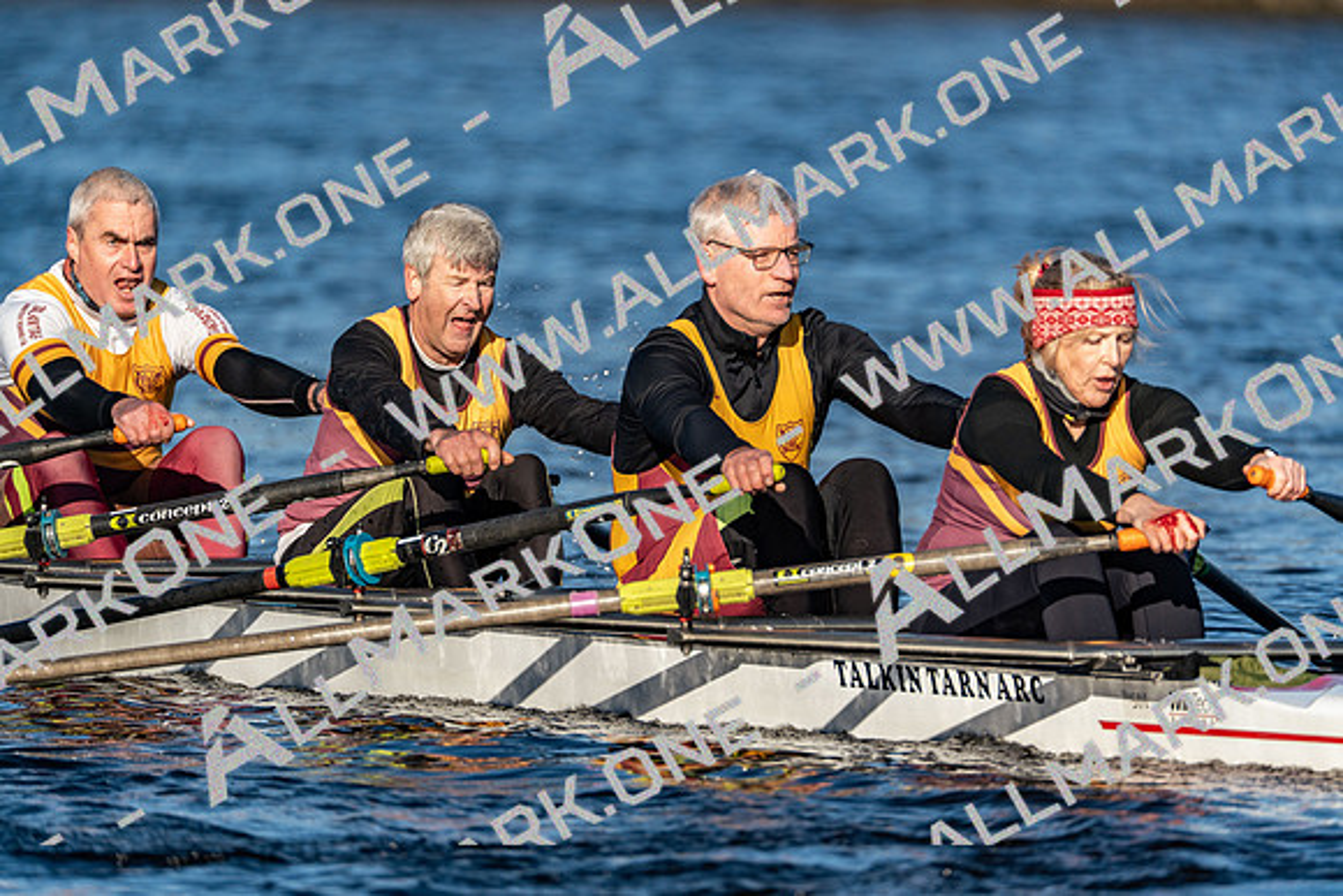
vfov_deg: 2.3
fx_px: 22388
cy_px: 448
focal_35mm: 600
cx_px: 672
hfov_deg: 3.4
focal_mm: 600
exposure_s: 1/2000
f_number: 6.3
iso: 320
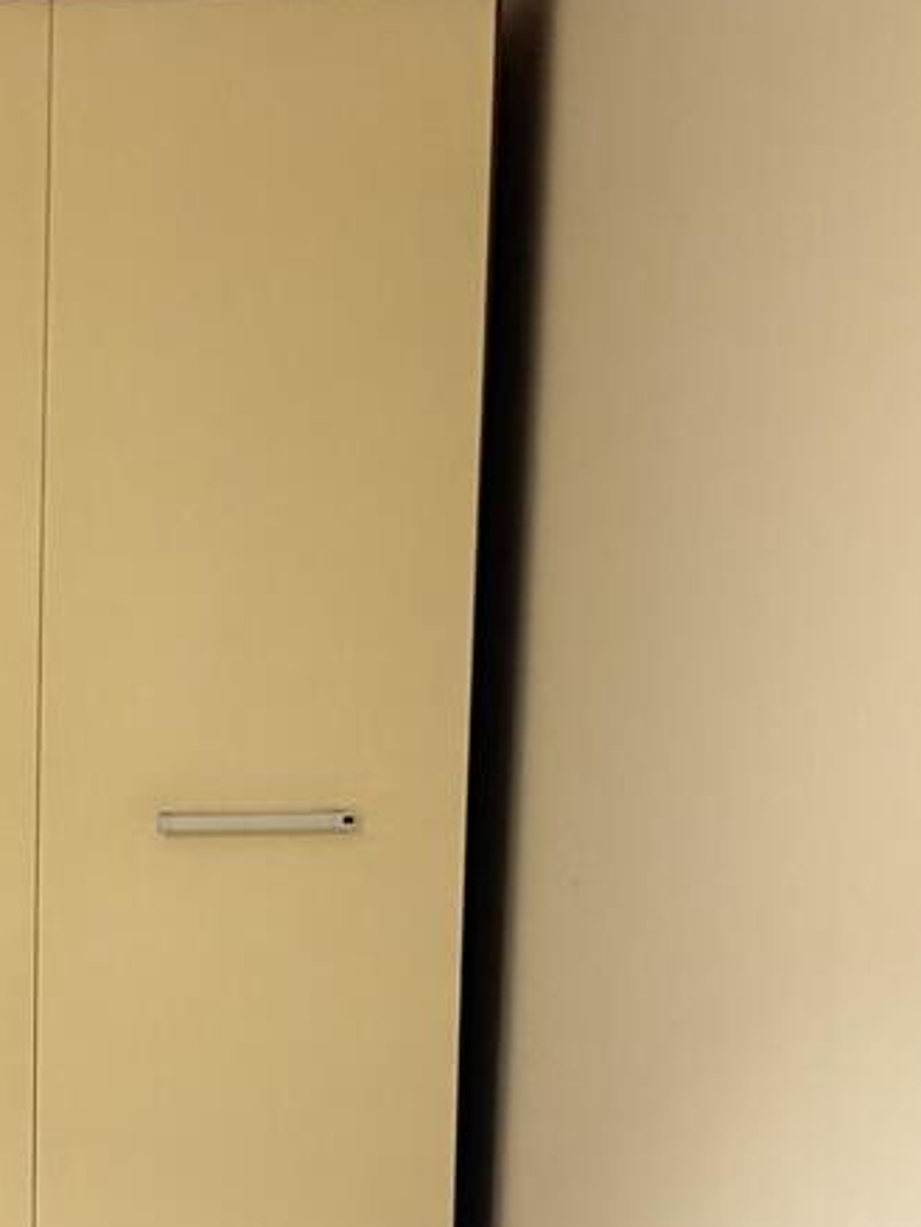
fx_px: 3154
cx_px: -287
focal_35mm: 89
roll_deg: -0.3
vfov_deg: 21.8
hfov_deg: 15.8
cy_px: 947
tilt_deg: -7.2
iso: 500
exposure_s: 1/50
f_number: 1.6
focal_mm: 5.96
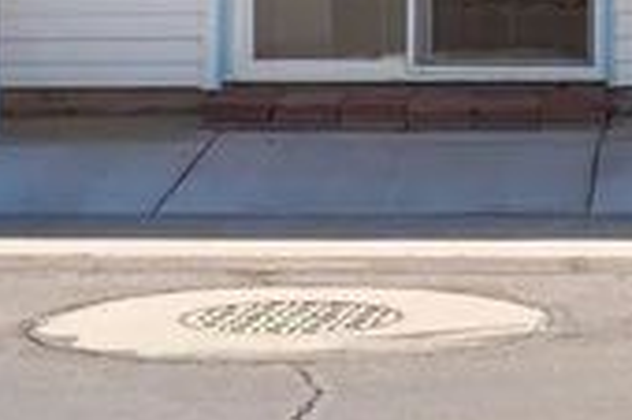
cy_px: -351
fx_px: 2624
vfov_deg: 8.8
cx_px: 673
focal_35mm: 150
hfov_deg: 13.5
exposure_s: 1/125
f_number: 11
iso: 250
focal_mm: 39.7
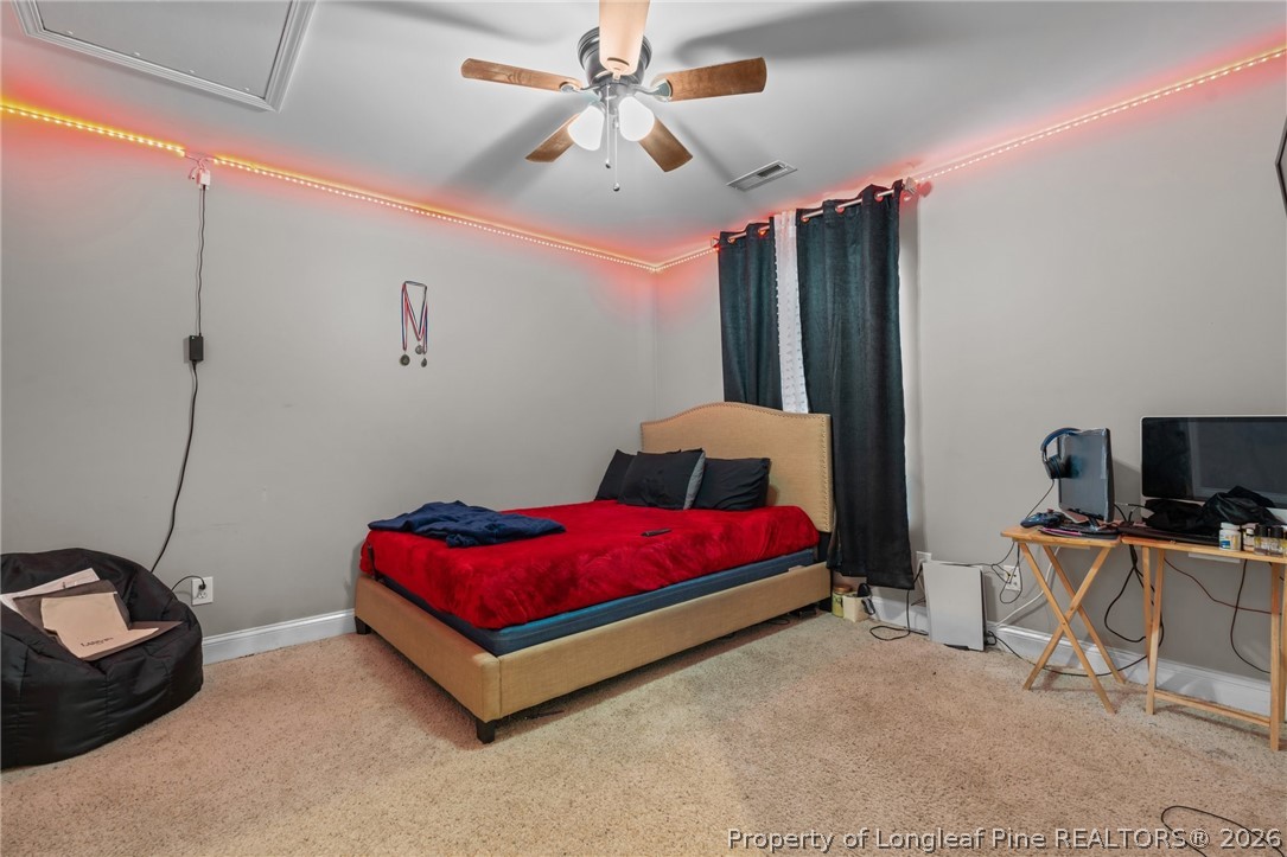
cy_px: 428
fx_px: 590
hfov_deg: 95.0
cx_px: 644
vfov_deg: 72.0
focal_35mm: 16
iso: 400
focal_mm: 16.5
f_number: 8
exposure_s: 6
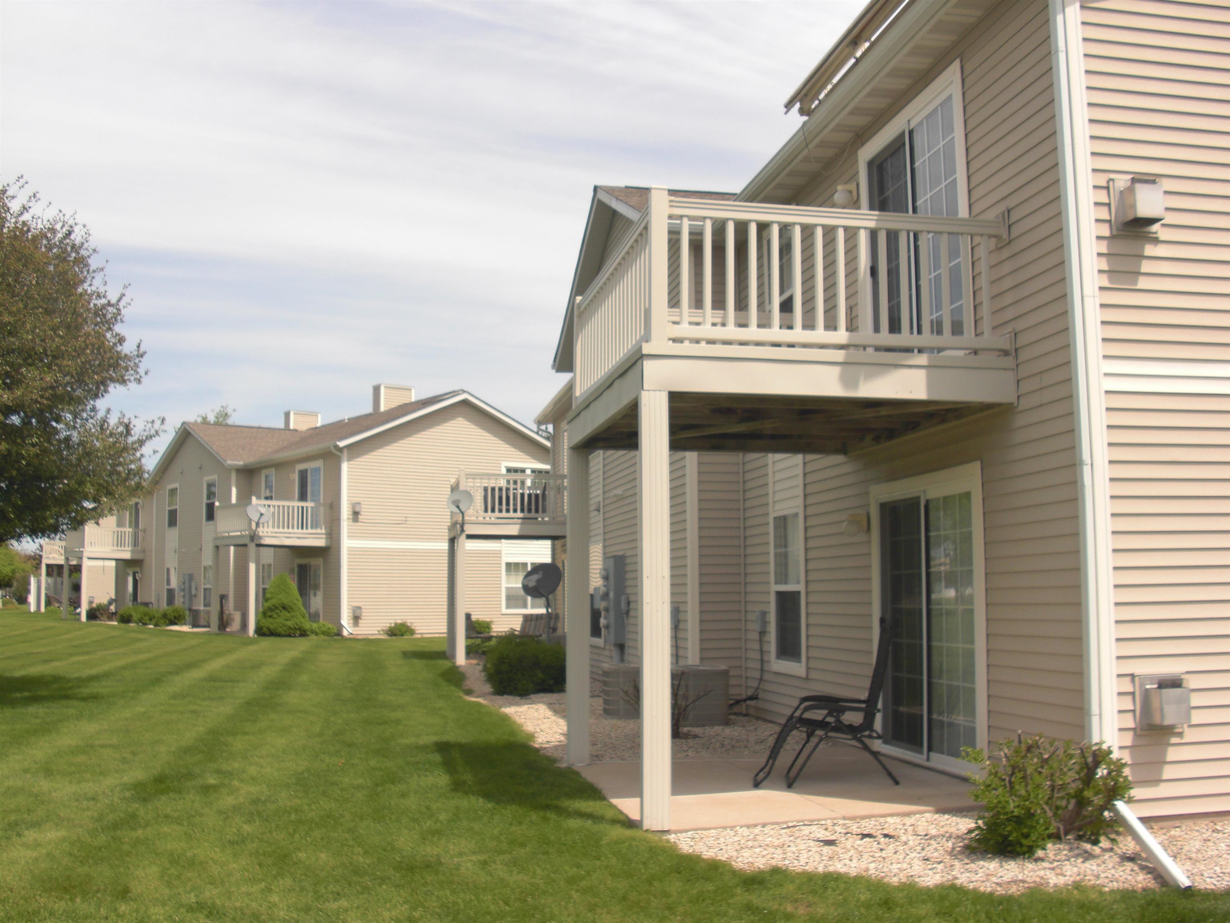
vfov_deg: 39.7
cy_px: 462
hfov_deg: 51.4
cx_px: 615
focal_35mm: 36
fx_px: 1279
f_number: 7.9
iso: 50
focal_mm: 6.3
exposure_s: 1/160
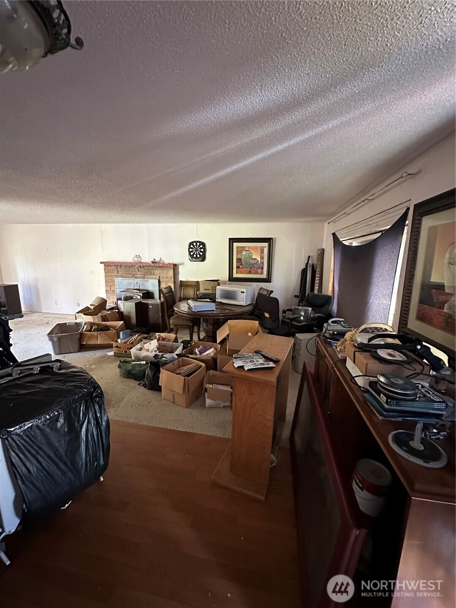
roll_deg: -1.8
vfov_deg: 102.1
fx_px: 246
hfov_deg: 85.7
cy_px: 304
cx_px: 228
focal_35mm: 14
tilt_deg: -9.6
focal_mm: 2.22
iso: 1000
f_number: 2.2
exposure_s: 1/40
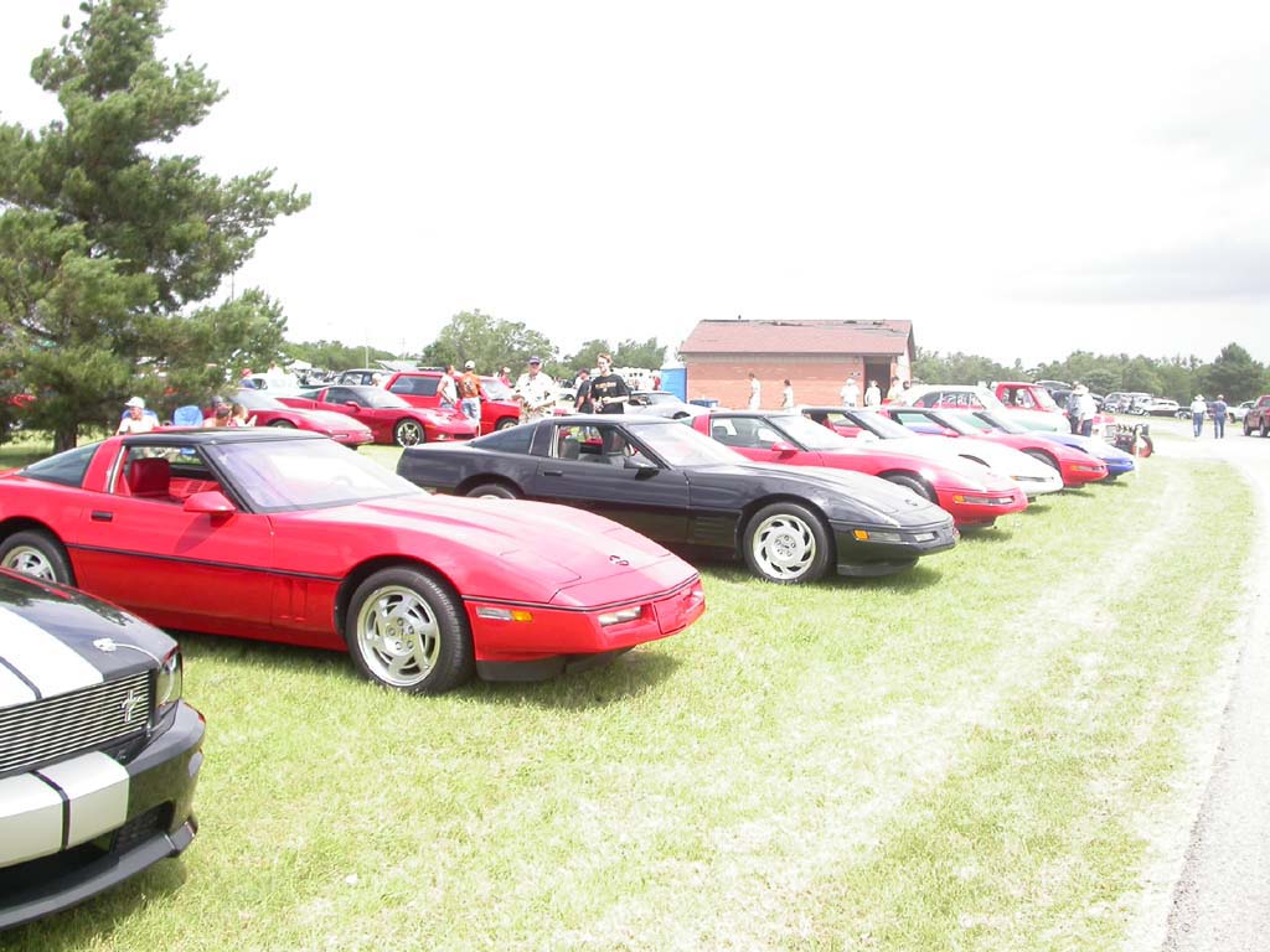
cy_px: 476
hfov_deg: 49.0
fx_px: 1394
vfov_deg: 37.7
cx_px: 635
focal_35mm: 38
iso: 100
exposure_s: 1/1000
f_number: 2.6
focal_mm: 7.85
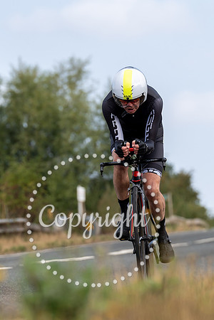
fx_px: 3523
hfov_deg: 3.5
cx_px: 101
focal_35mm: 395
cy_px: 185
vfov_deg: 5.2
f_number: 5
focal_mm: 200
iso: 200
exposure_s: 1/800
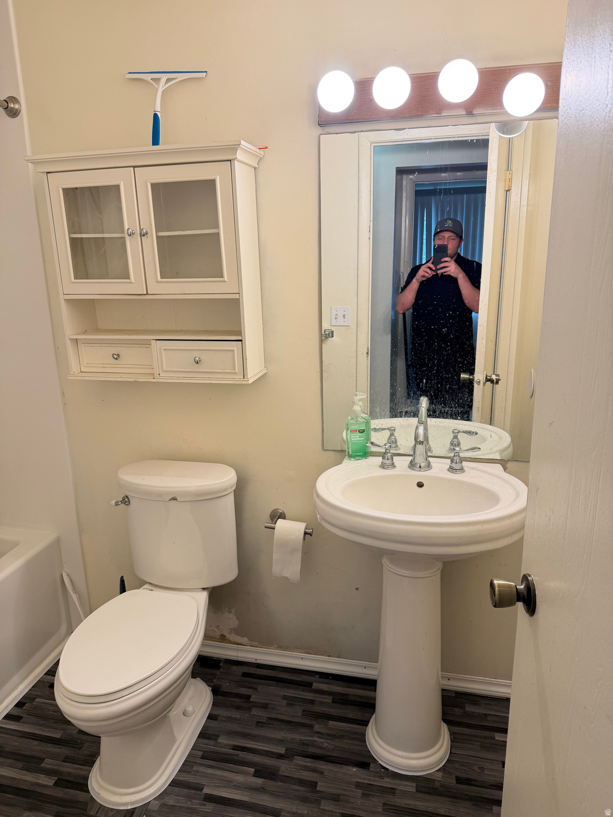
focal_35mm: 24
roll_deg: +0.2
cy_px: 408
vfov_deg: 71.6
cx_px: 306
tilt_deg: -13.4
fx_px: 567
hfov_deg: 56.8
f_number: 1.78
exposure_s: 1/120
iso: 80
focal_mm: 6.76
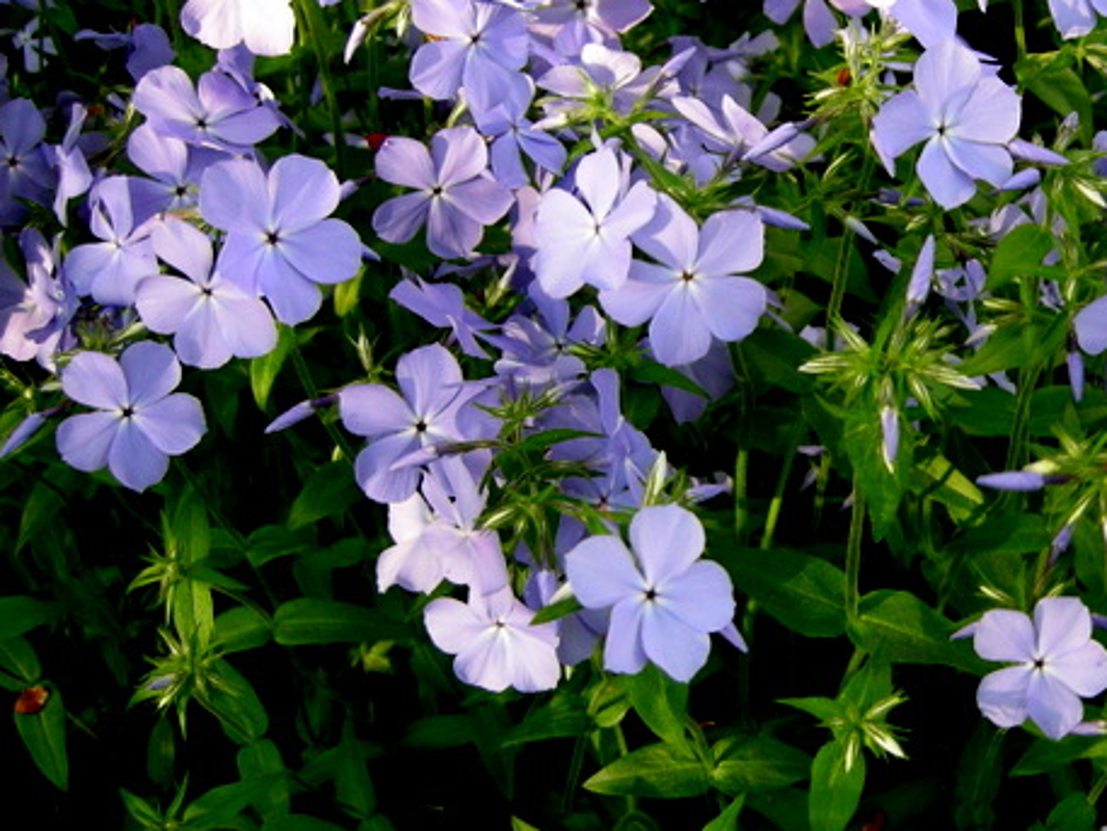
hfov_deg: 29.8
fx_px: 2015
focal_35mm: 63
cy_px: 480
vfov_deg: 23.3
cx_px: 923
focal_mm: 7.5
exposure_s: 1/50.1
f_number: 2.7
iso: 89
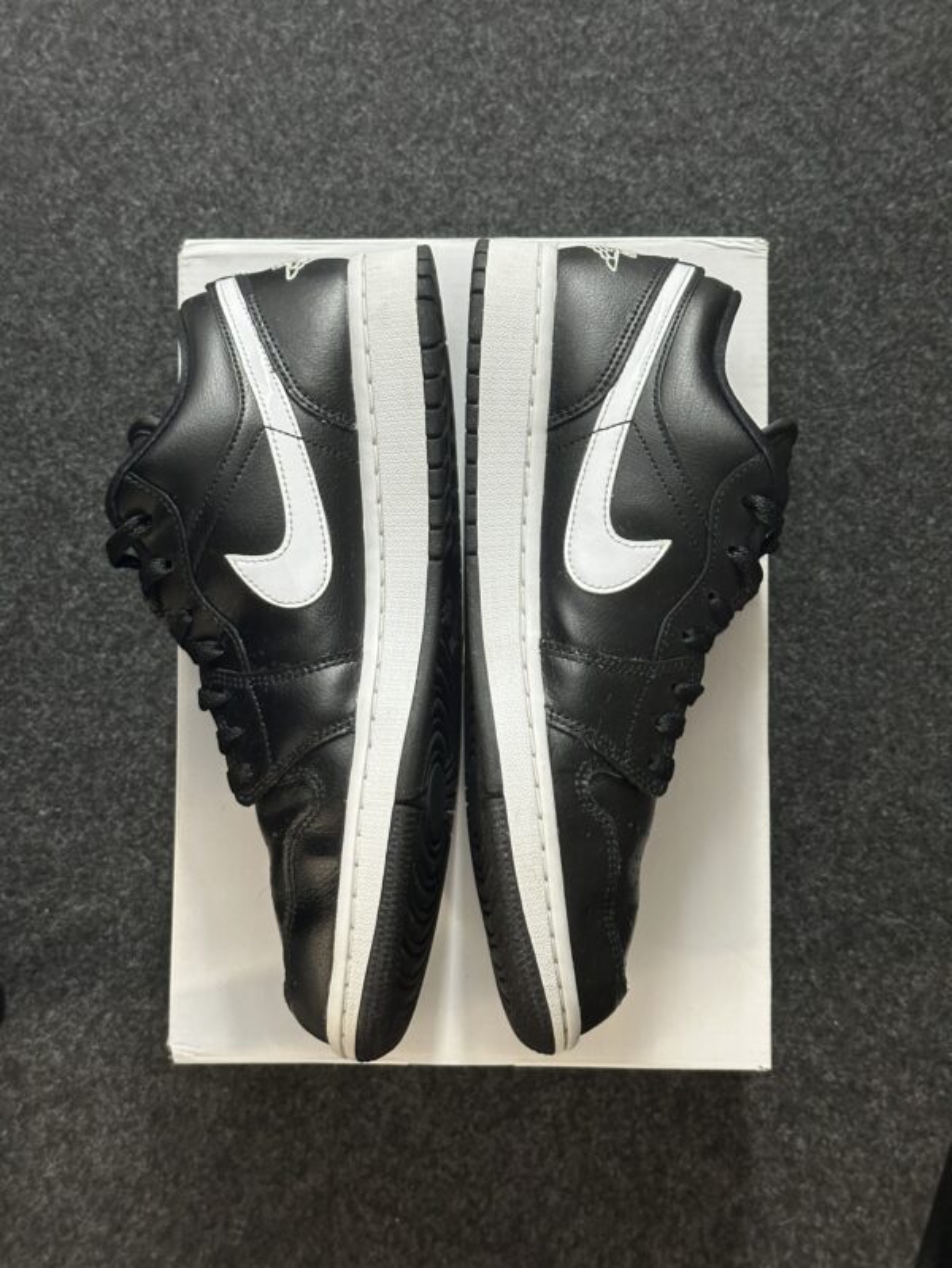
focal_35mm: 48
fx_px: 1759
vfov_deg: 39.6
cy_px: 634
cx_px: 476
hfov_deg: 30.3
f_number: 1.78
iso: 320
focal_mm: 6.86
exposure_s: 1/40
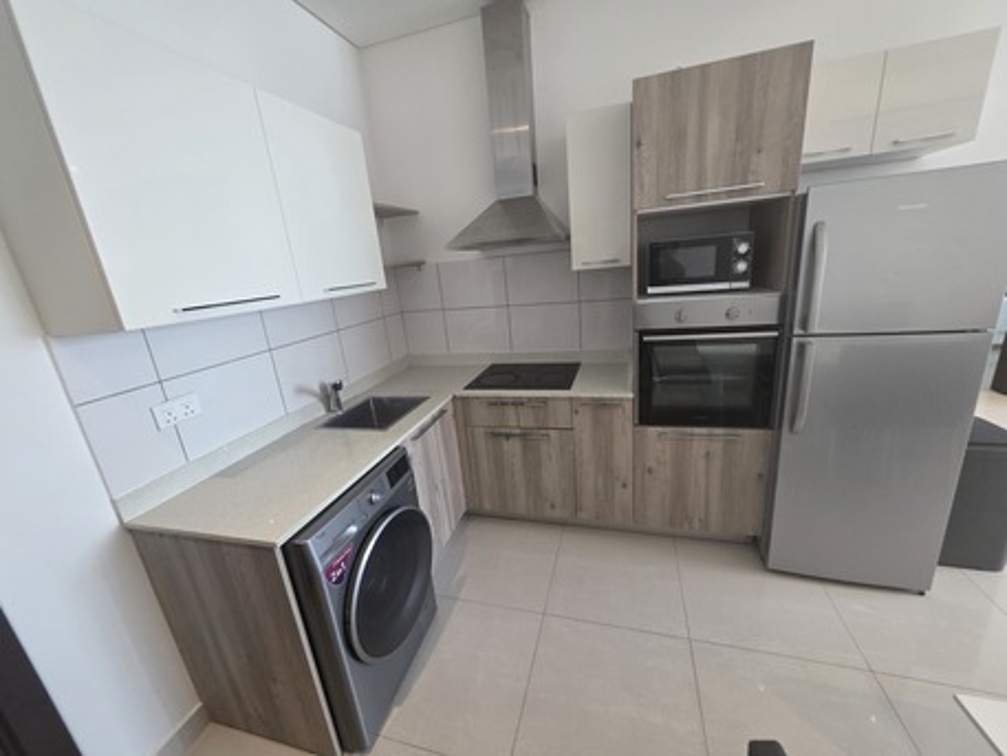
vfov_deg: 89.9
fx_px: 378
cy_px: 378
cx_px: 504
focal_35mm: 13
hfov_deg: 106.2
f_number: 1.9
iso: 320
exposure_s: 1/50
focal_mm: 2.2
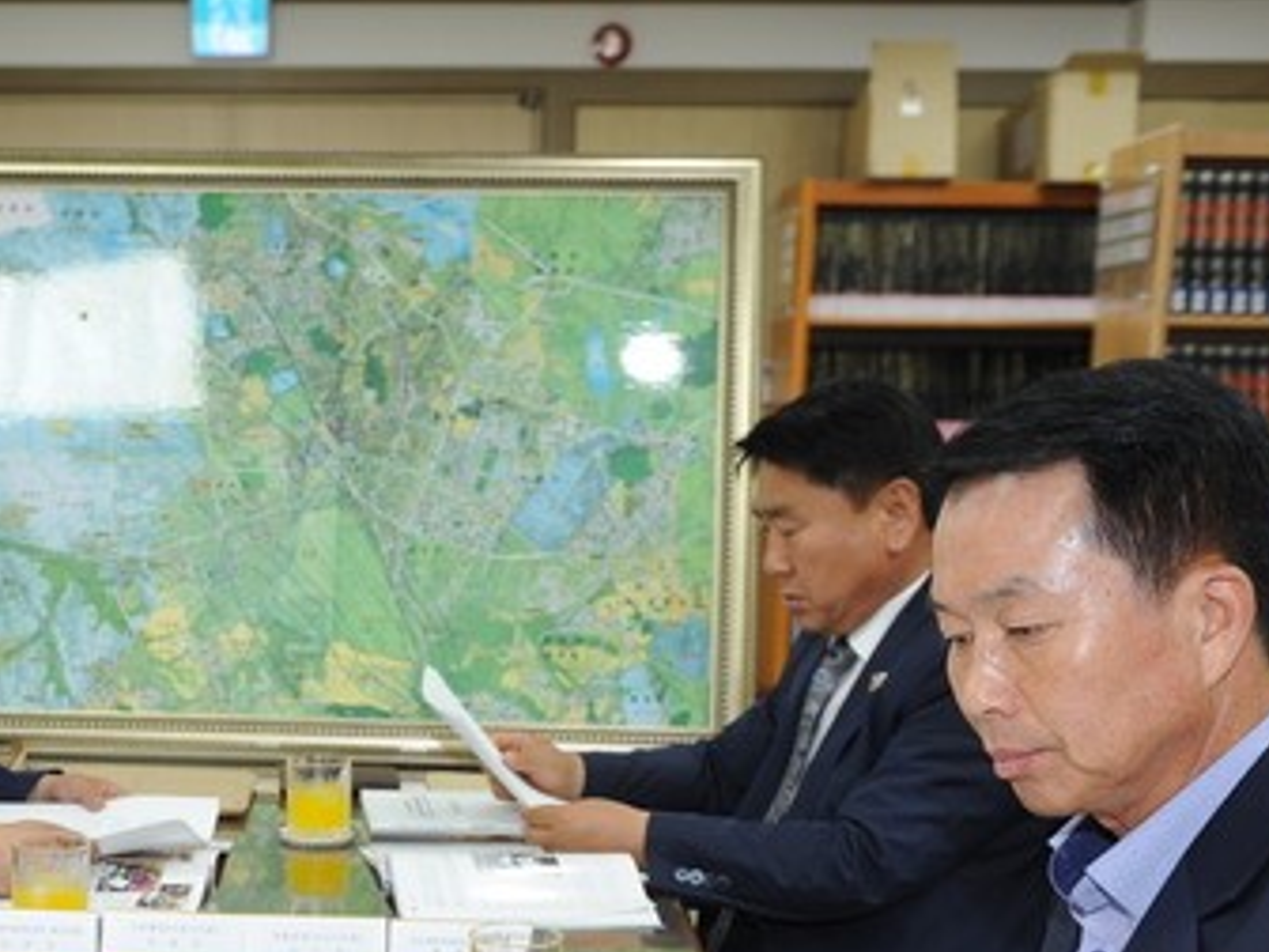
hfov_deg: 30.6
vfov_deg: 23.0
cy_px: 876
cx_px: 291
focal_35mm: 62
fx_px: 2273
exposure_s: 1/125
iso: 800
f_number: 4
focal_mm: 31
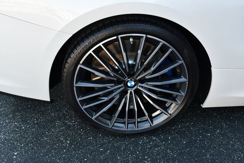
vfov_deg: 36.9
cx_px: 122
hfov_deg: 53.1
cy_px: 82
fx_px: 244
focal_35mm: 36
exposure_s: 1/250
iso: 400
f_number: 4.5
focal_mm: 18
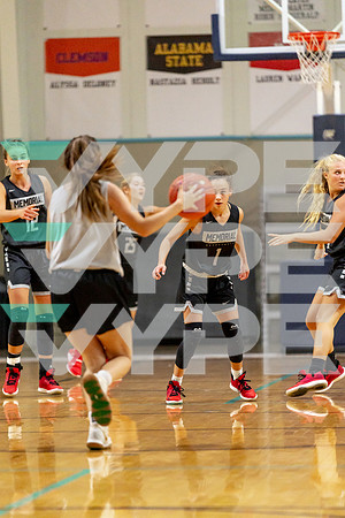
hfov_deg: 6.9
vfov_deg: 10.3
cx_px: 172
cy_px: 259
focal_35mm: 200
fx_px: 2875
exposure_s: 1/800
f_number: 2.8
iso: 2500
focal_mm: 200
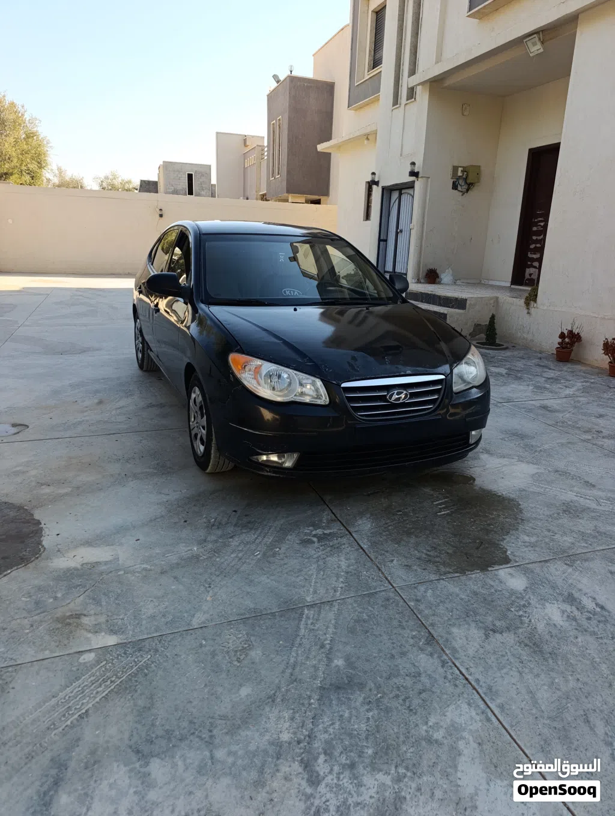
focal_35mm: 23
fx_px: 543
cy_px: 408
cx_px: 308
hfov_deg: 59.0
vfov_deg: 73.8
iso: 50
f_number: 1.6
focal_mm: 6.14
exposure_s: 1/145
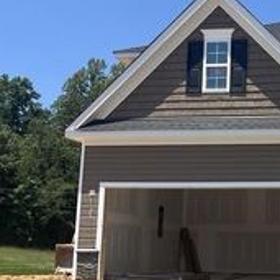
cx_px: 303
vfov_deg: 25.7
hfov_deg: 24.2
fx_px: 613
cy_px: 155
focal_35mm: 67
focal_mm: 5.1
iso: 50
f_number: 1.6
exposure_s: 1/3215
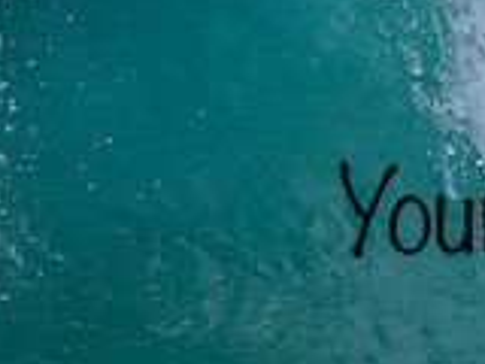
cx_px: 652
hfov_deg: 0.7
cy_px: 184
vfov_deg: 0.5
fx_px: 38964
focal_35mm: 2781
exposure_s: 1/2000
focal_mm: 800
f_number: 6.3
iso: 450
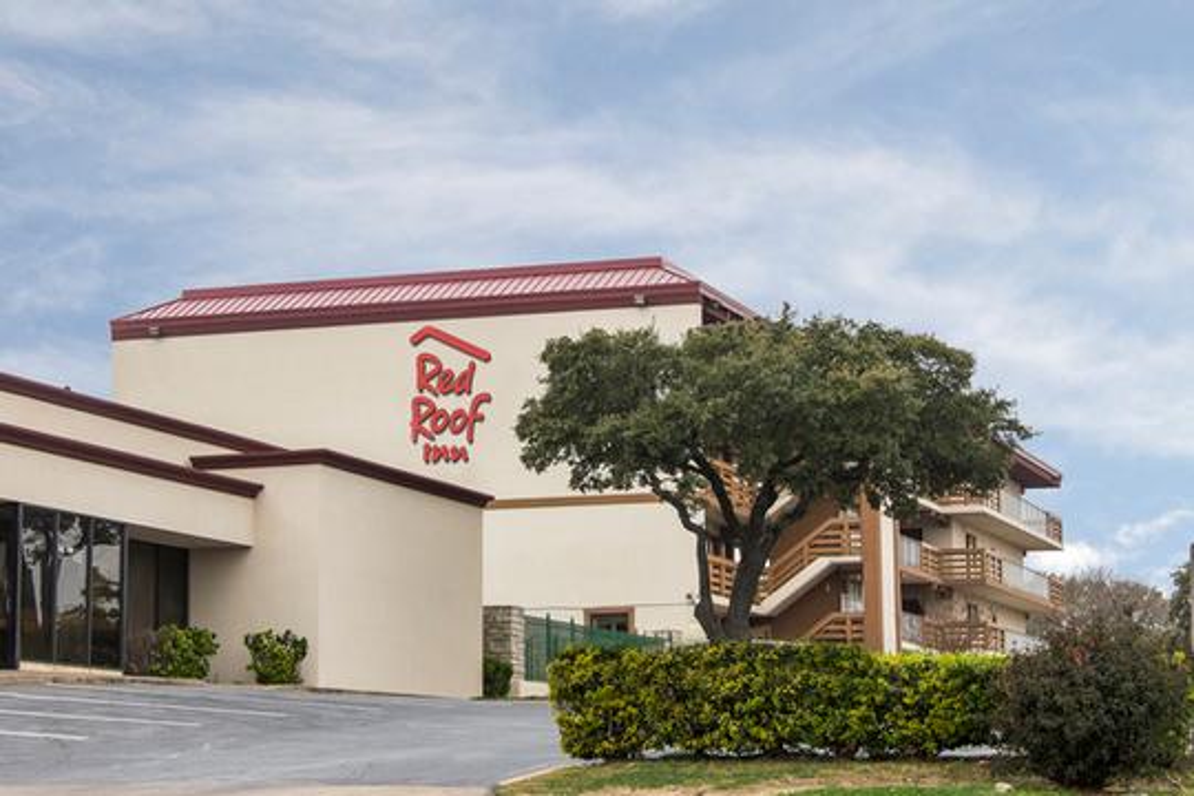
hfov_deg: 26.0
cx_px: 597
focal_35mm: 78
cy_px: 398
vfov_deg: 17.5
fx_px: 2587
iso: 200
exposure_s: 1/10
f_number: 8
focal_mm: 78
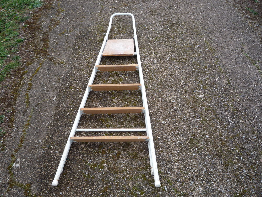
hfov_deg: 60.0
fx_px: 227
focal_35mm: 30
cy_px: 98
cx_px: 131
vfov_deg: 46.8
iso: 100
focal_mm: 5.2
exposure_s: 1/125
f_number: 4
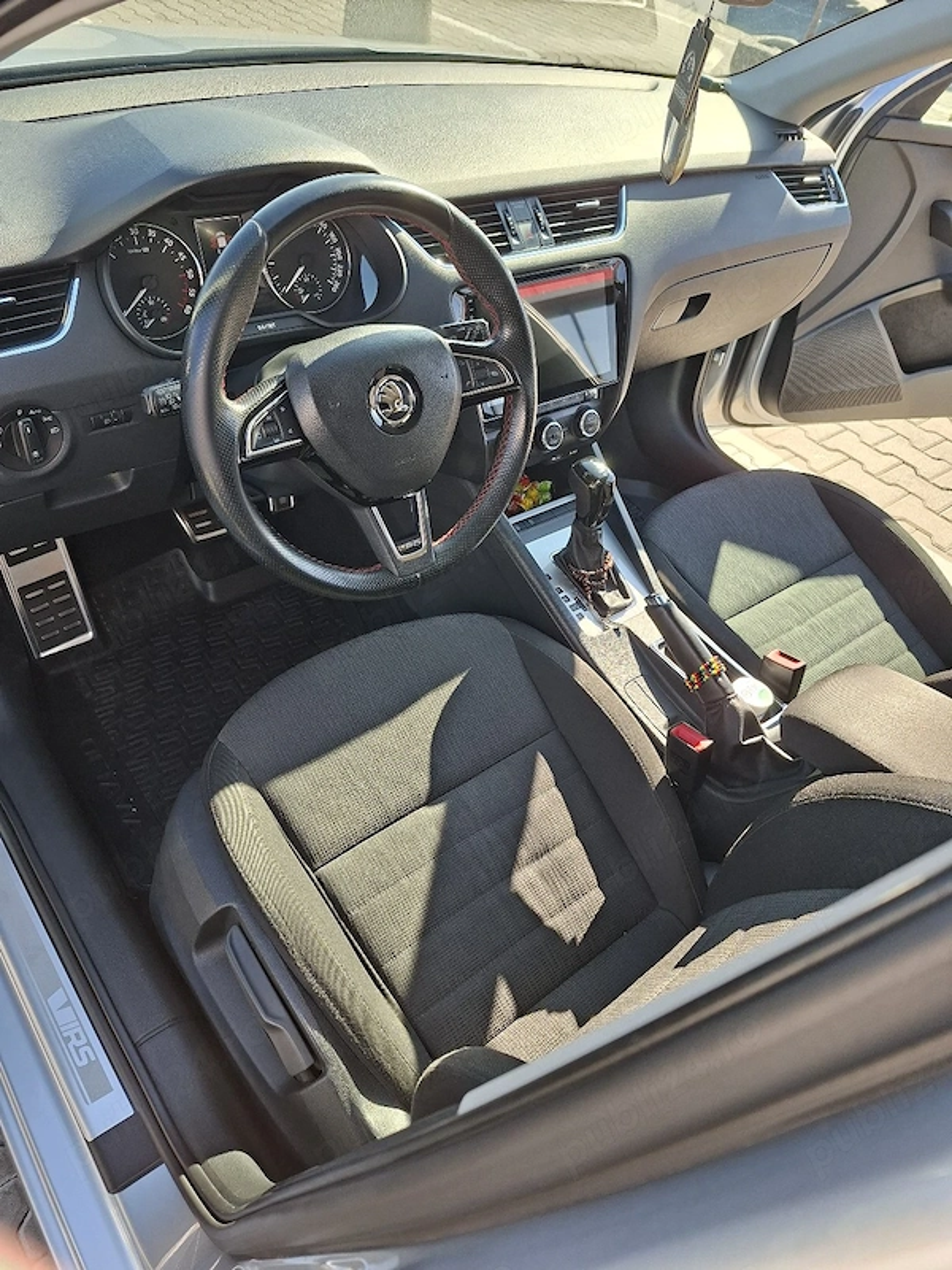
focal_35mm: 23
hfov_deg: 58.9
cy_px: 635
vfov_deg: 73.9
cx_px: 476
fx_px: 843
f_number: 1.8
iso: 50
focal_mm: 5.54
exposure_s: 1/333
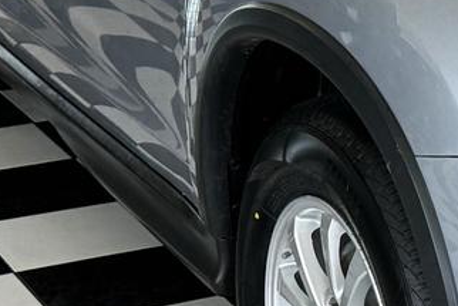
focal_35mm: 161
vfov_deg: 8.5
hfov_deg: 12.2
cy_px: 3
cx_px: 673
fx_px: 2049
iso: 64
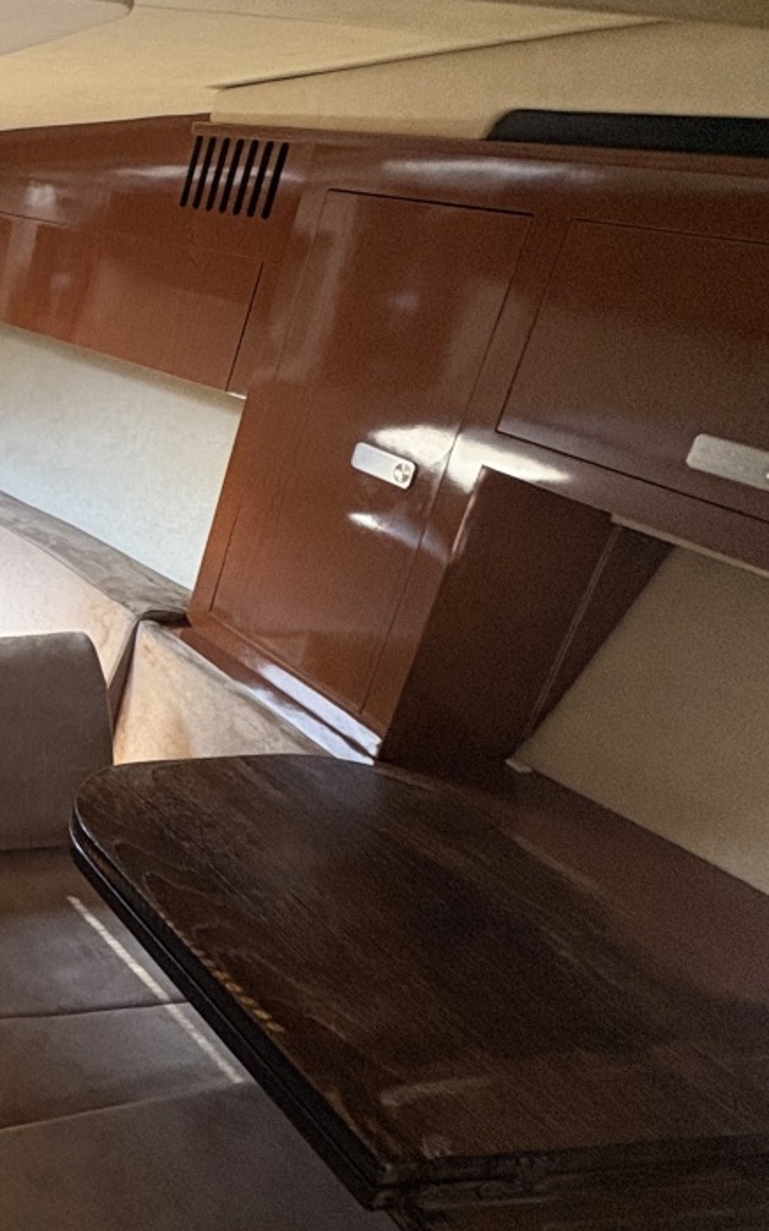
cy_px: 526
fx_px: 1141
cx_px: -446
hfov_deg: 25.4
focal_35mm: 34
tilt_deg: -19.7
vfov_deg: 56.5
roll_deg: +0.2
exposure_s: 1/72
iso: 200
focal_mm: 2.22
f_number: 2.2
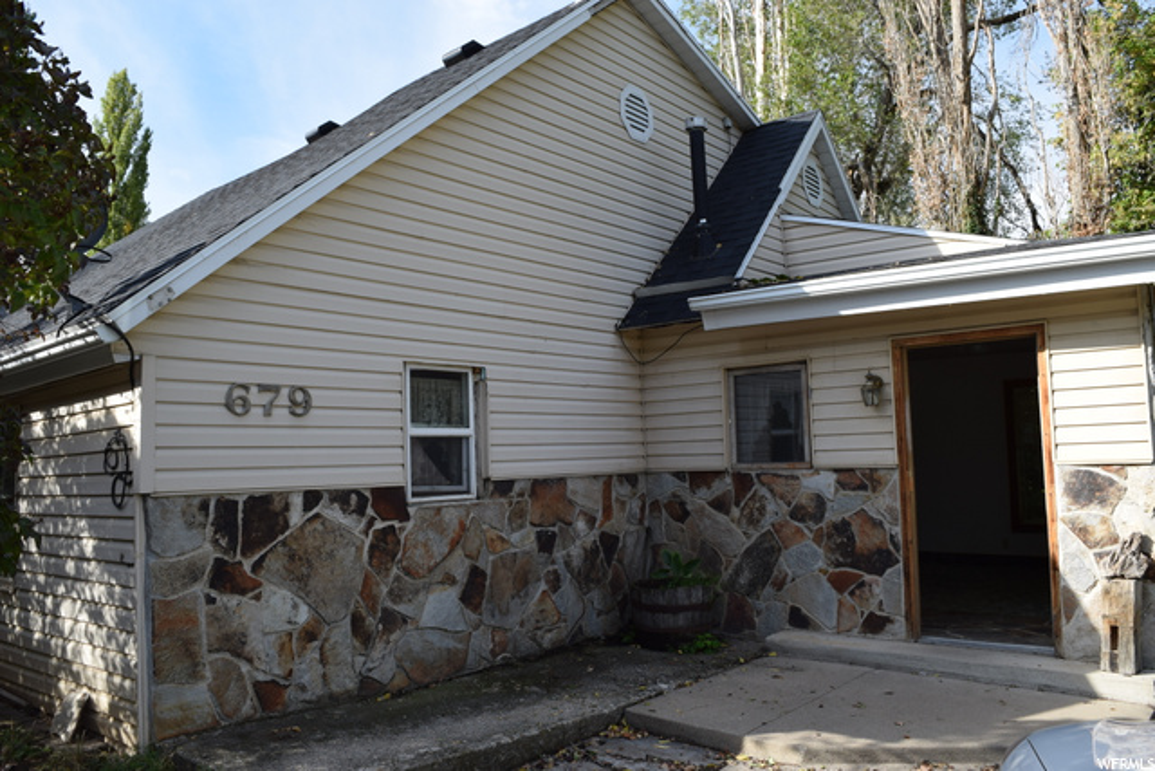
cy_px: 386
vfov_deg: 48.0
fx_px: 866
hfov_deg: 67.4
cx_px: 578
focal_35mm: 27
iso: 200
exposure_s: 1/250
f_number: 8
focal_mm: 18
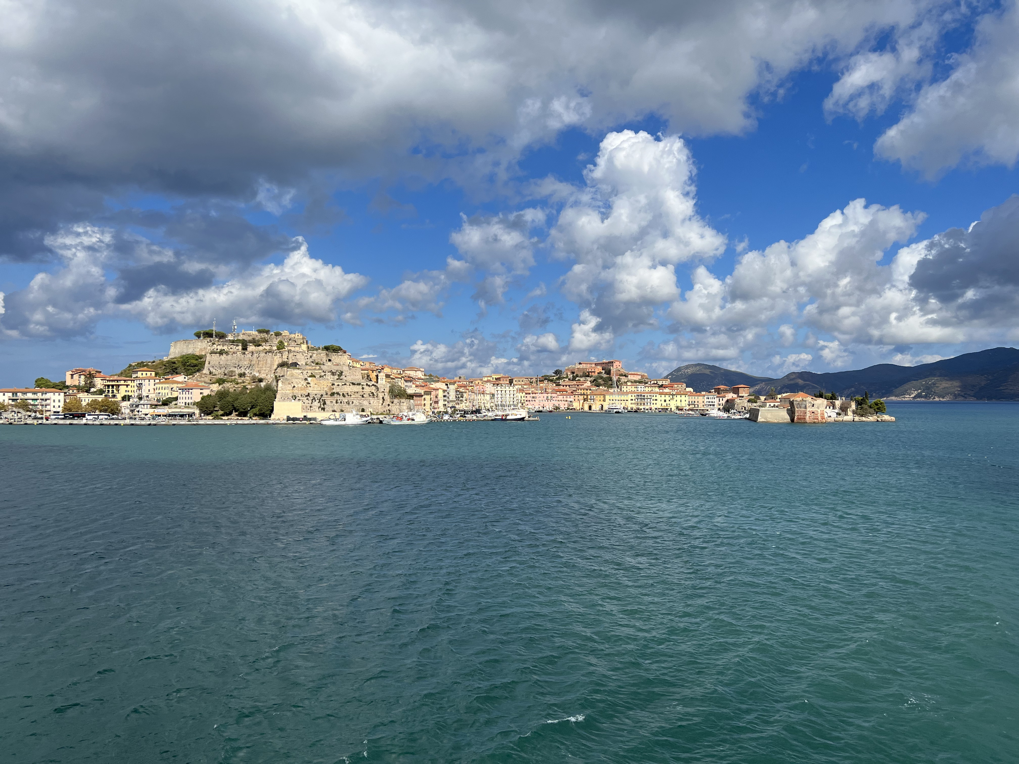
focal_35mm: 26
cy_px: 382
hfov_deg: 67.3
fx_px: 765
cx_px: 510
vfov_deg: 53.1
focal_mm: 5.7
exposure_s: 1/7463
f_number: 1.5
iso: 50
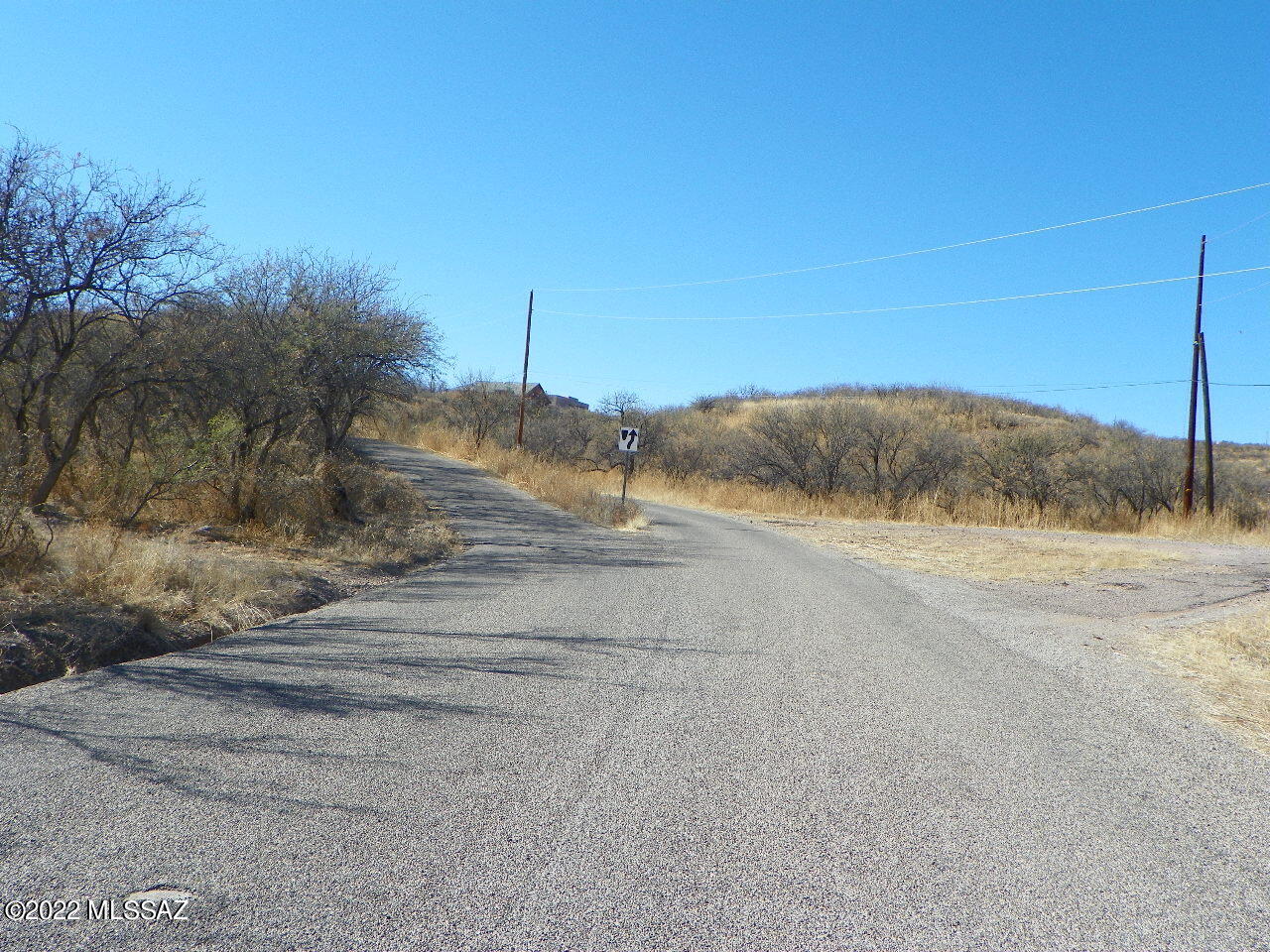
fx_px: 1211
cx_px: 635
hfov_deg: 55.4
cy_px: 476
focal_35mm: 33
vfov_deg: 42.9
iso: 64
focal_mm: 5.9
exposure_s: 1/250
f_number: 5
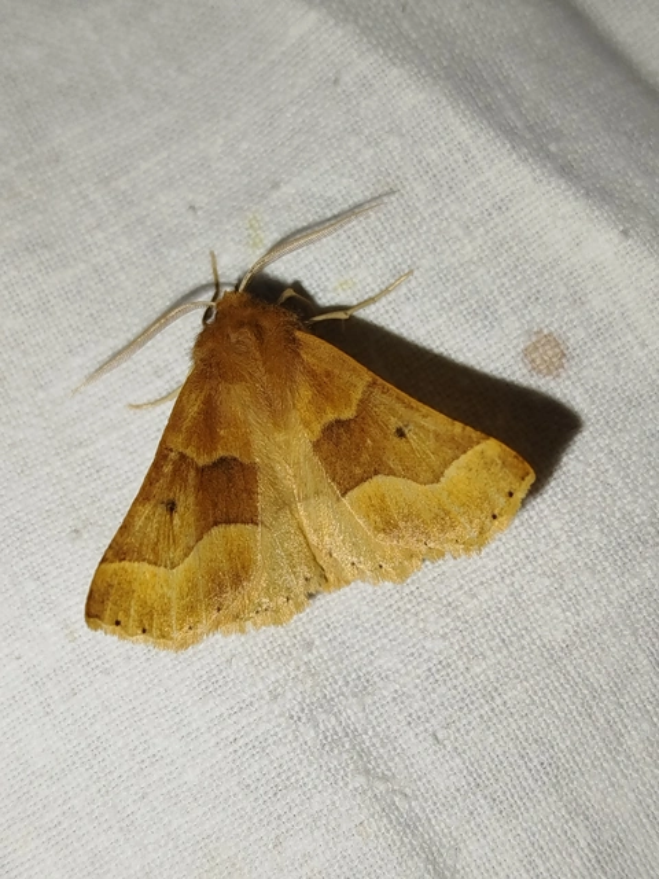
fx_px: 1523
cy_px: 440
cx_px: 330
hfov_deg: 24.4
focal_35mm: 60
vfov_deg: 32.2
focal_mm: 5.31
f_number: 1.7
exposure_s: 1/50
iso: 64
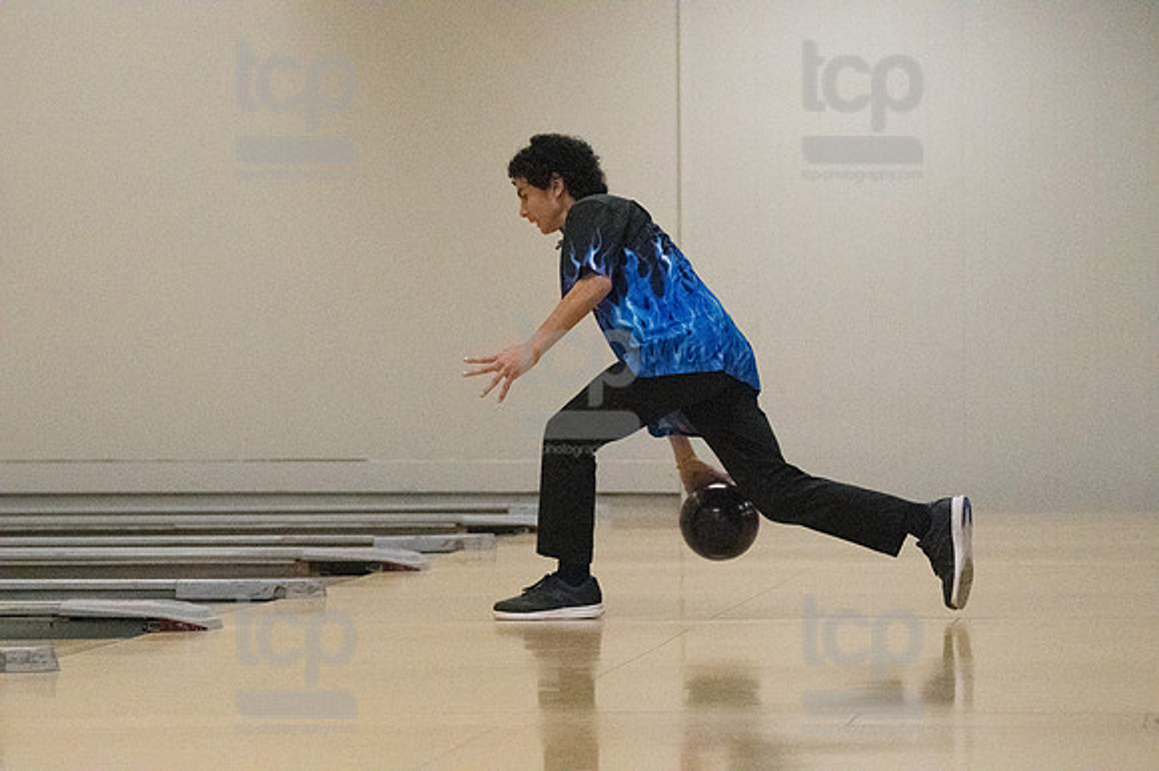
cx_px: 580
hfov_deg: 13.4
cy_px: 386
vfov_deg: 9.0
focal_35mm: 153
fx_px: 4923
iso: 10000
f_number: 4
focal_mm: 102
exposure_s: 1/1250
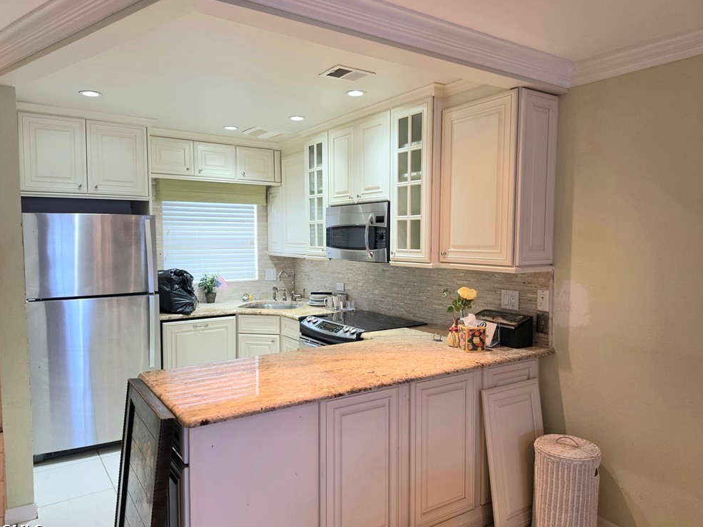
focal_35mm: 24
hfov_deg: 71.6
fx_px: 487
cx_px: 343
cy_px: 268
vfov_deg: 56.8
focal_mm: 6.5
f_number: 1.4
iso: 125
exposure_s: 1/120
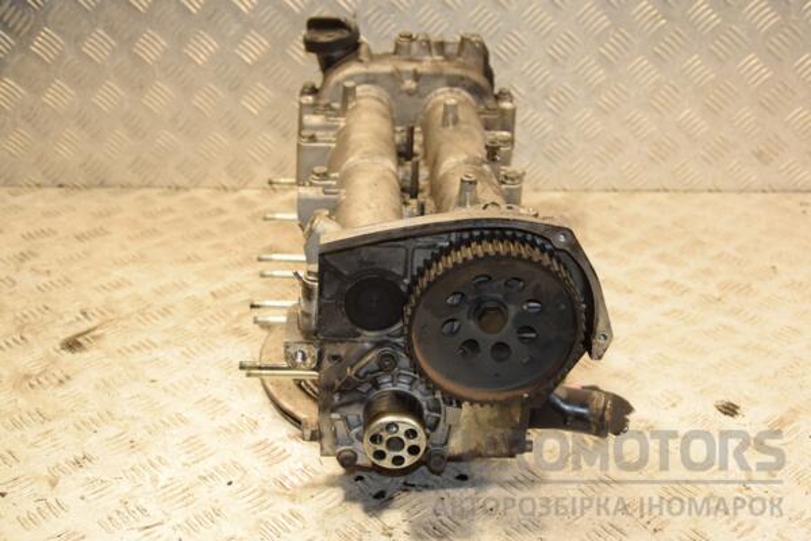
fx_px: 1183
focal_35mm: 52
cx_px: 406
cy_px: 270
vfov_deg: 25.8
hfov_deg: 37.9
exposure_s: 1/160
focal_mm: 35
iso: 800
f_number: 5
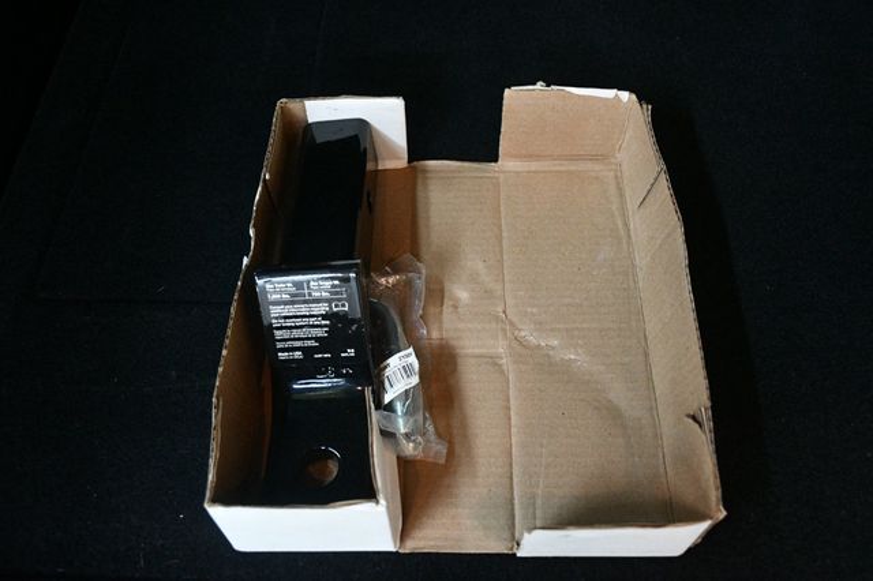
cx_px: 436
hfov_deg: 55.8
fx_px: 824
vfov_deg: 38.8
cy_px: 290
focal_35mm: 34
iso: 4000
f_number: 3.8
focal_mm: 23
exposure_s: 1/60
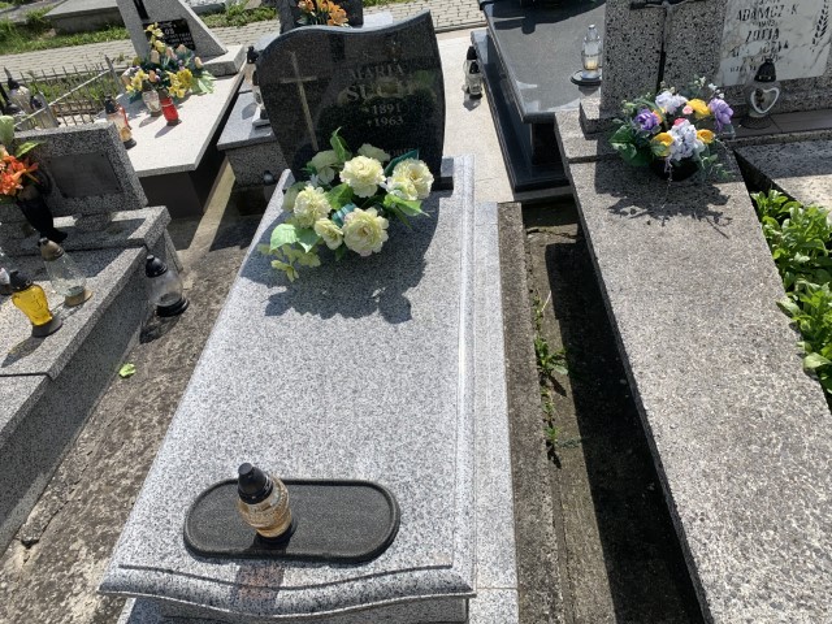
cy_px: 312
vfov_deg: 53.1
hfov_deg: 67.3
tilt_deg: -39.0
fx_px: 625
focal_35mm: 26
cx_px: 416
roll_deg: +10.2
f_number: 1.8
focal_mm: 4.25
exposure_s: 1/3289
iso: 25
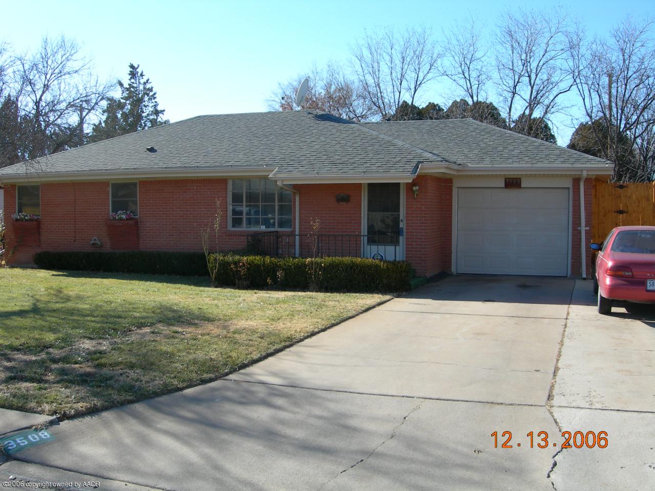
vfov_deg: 37.7
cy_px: 246
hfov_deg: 49.0
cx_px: 328
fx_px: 719
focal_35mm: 38
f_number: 4.8
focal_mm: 7.8
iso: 50
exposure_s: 1/225
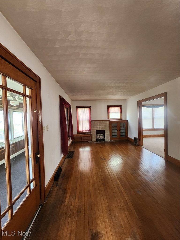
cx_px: 90
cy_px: 120
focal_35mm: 13
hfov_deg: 89.9
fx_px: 90
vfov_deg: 106.2
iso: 400
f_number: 2.2
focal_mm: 2.2
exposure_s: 1/60
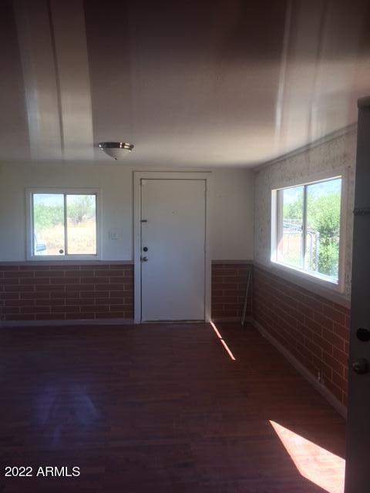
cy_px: 246
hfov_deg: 48.2
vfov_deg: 61.7
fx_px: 413
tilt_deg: -5.2
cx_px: 185
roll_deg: -2.1
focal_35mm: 29
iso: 25
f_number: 2.2
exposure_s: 1/120
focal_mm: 4.15
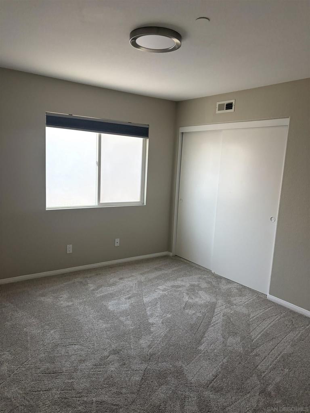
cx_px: 155
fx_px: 310
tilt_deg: -8.6
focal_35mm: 26
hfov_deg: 53.1
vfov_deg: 67.3
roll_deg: -2.2
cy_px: 206
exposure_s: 1/120
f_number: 1.6
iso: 200
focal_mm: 5.96
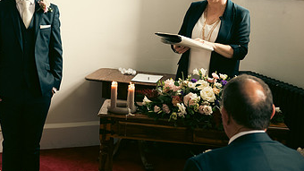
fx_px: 548
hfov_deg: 30.5
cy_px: 34
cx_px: 79
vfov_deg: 17.6
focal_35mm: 68
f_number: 3.5
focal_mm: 38
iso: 800
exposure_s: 1/160
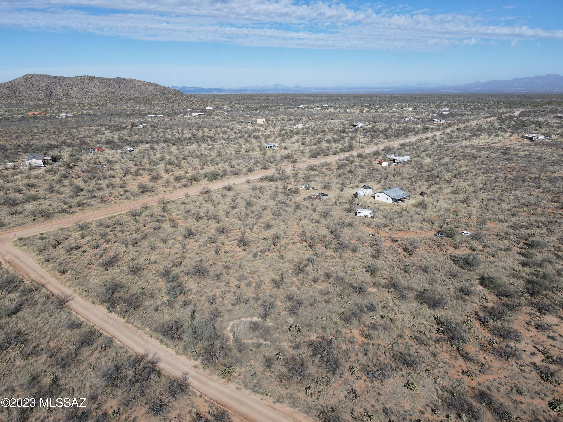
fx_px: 390
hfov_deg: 71.6
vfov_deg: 56.8
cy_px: 211
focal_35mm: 24
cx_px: 282
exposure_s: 1/1000
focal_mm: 4.5
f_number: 2.8
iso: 100
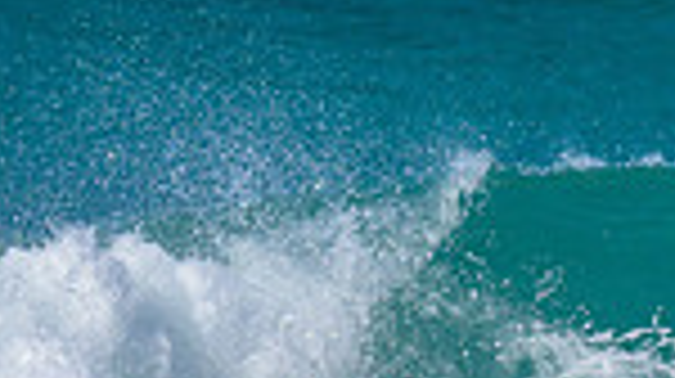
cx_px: 1069
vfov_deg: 0.3
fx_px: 79509
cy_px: 506
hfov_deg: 0.5
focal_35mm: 4447
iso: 400
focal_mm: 800
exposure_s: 1/2000
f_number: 6.3
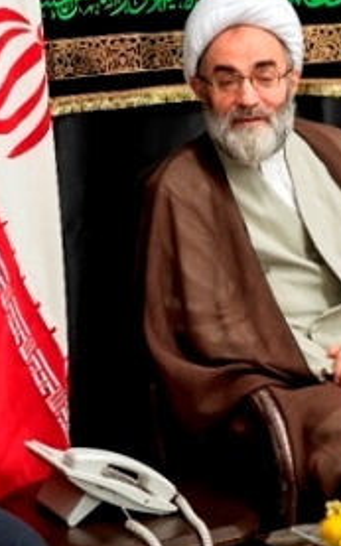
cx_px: 227
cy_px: 132
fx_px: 2053
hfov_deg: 9.5
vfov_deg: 15.1
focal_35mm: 138
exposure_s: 1/160
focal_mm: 50
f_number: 2.8
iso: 800
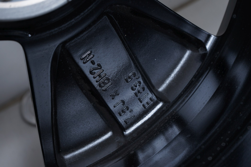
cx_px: 126
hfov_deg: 34.5
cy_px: 84
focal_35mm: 58
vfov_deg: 23.3
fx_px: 404
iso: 250
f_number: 7.1
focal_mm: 58
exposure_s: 1/125
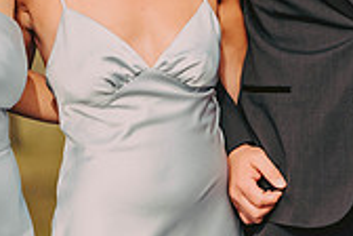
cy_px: -14
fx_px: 4412
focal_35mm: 450
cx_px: 330
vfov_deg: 3.1
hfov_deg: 4.6
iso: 500
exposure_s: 1/4000
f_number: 2.8
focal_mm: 130
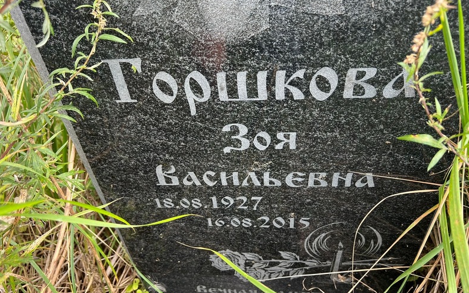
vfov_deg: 44.5
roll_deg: +7.5
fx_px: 358
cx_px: 233
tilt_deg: -42.0
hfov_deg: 66.5
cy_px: 154
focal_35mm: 28
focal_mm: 5.7
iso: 50
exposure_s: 1/121
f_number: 1.5
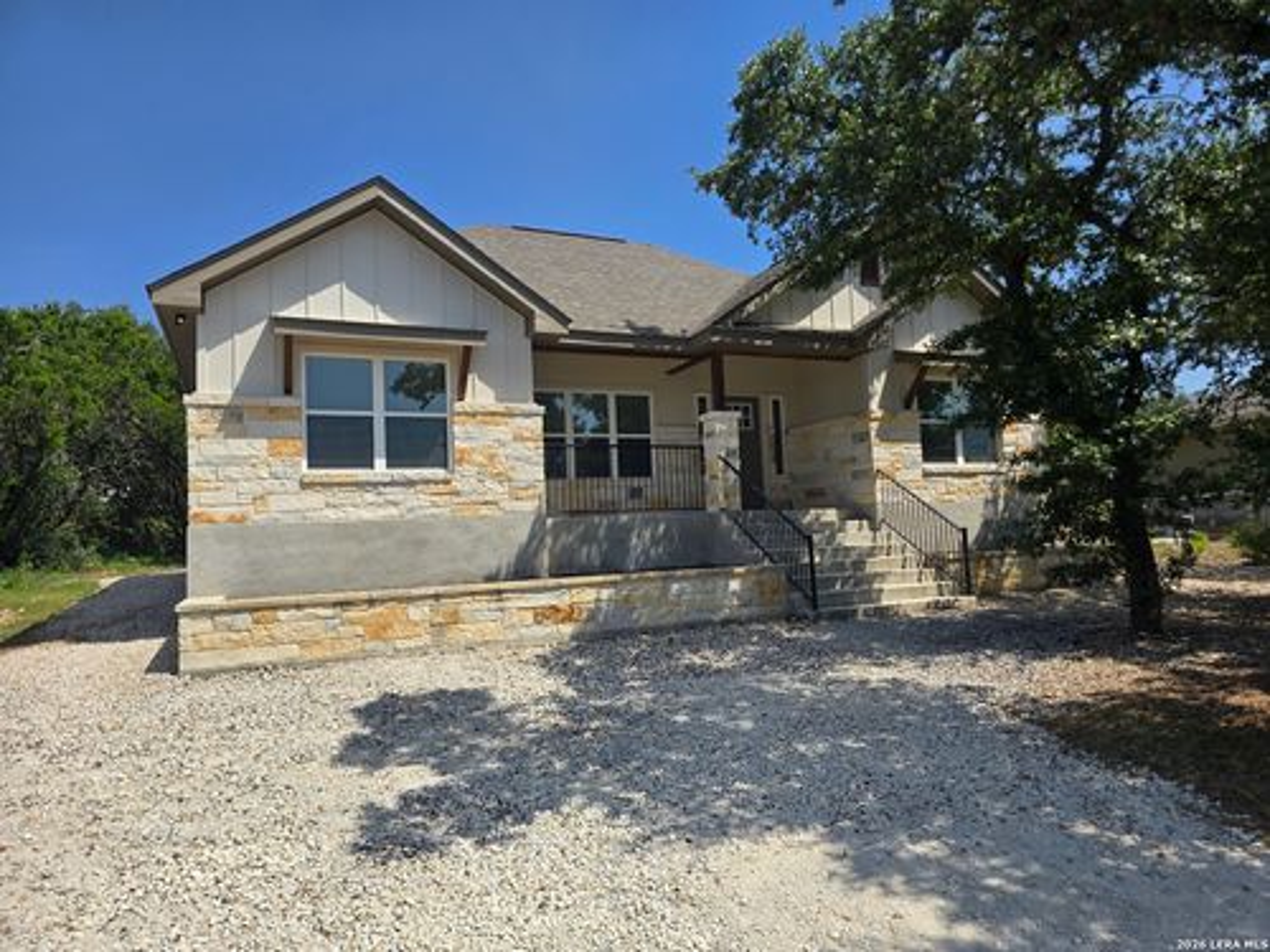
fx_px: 844
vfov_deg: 58.9
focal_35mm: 23
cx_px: 635
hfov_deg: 73.9
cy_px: 476
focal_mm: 6.3
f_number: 1.7
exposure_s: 1/864
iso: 12
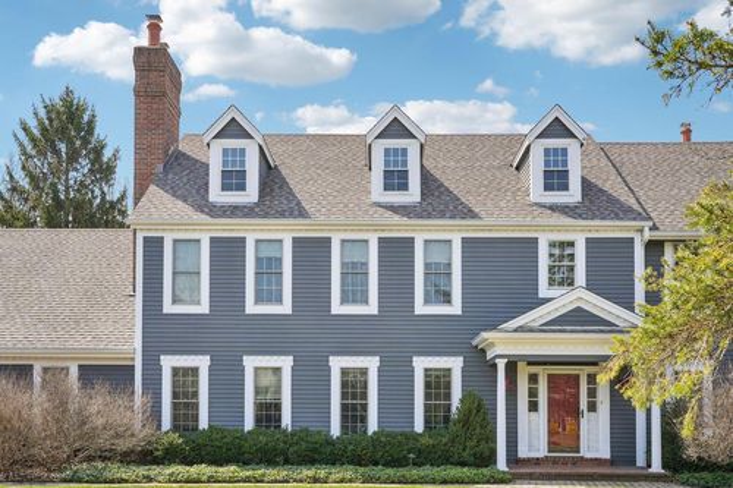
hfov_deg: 57.2
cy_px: 244
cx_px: 366
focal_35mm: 33
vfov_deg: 39.9
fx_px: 672
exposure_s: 1/160
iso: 100
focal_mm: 33
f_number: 8
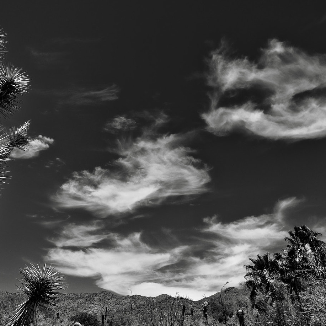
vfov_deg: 36.8
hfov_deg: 36.6
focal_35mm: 46
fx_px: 490
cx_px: 121
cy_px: 178
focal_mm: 31
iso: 100
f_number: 8
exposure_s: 1/250
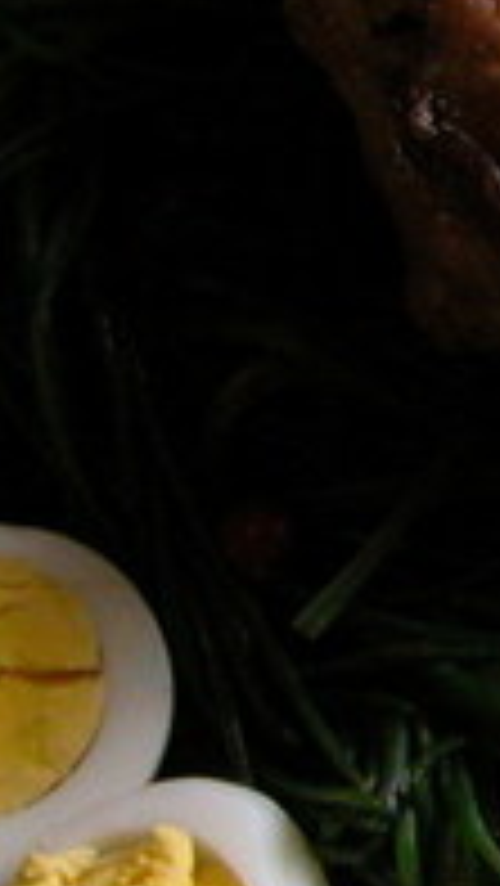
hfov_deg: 5.0
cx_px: 1221
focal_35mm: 238
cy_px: 333
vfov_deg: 9.1
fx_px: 5602
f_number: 4.6
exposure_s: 1/60
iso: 200
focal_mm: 10.7
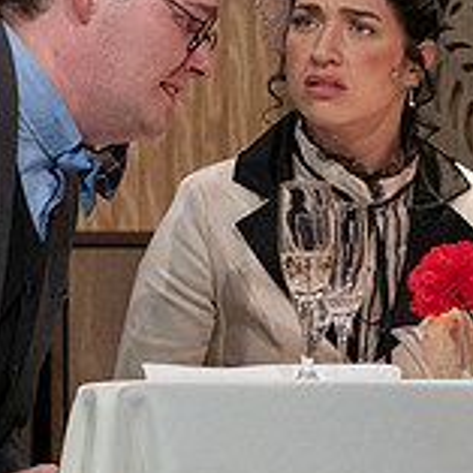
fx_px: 5457
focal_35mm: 353
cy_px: 151
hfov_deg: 5.0
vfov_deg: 5.0
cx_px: 464
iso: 4000
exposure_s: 1/400
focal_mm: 105
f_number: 6.3
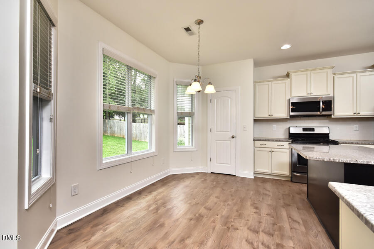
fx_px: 156
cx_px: 187
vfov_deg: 77.3
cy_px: 124
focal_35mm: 15
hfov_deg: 100.4
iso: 400
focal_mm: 10
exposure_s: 1/50
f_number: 8
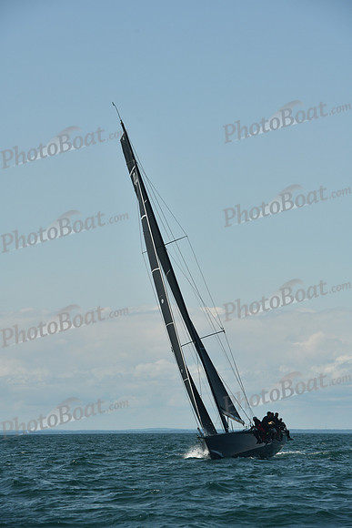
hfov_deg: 8.9
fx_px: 2272
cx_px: 176
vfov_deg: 13.2
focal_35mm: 155
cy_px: 264
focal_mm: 155
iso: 320
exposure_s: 1/640
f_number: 10
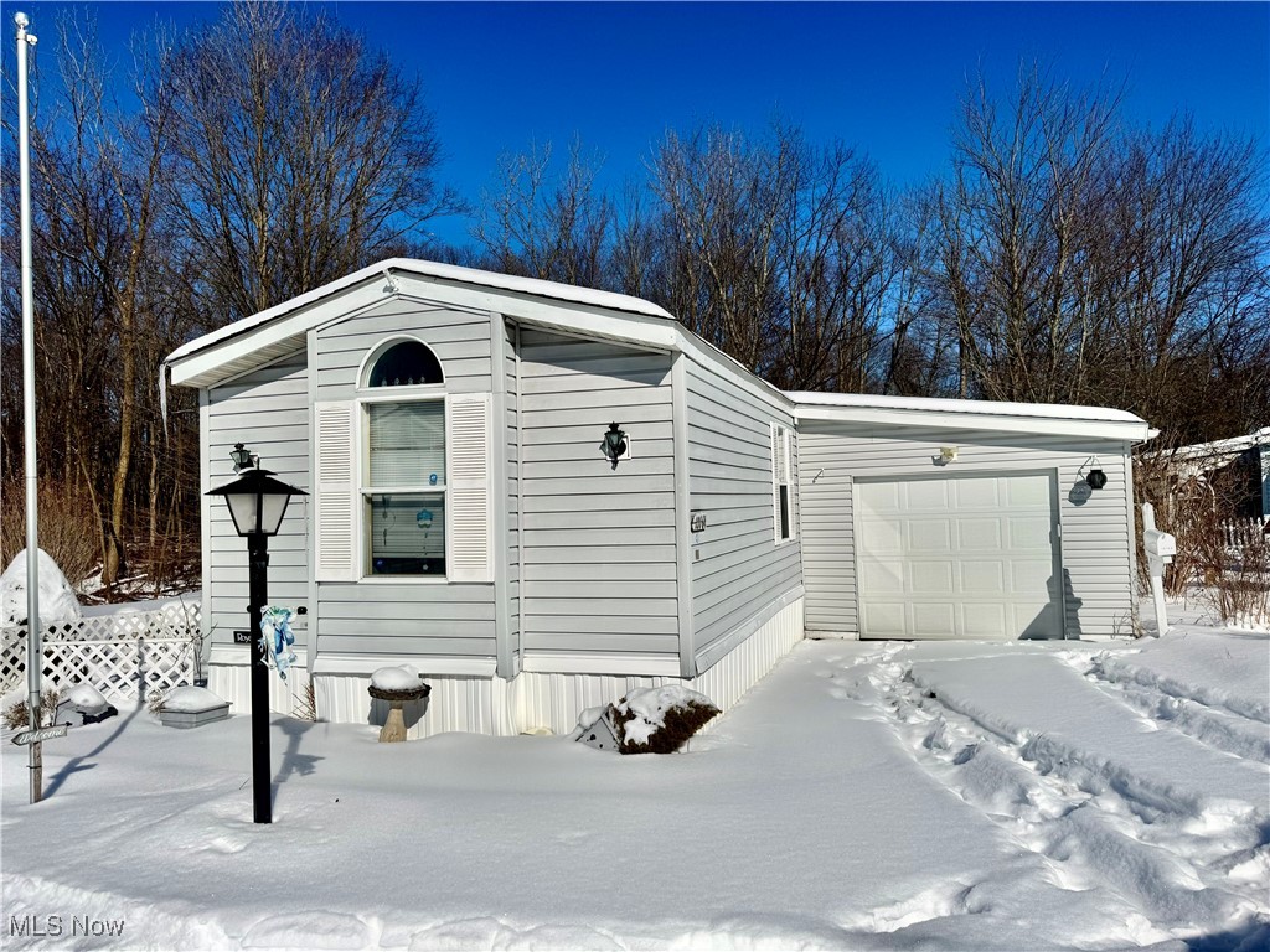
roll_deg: +1.2
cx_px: 635
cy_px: 476
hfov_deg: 71.6
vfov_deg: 56.8
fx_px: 881
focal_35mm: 24
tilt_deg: +1.5
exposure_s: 1/20000
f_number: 1.78
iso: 64
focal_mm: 6.76
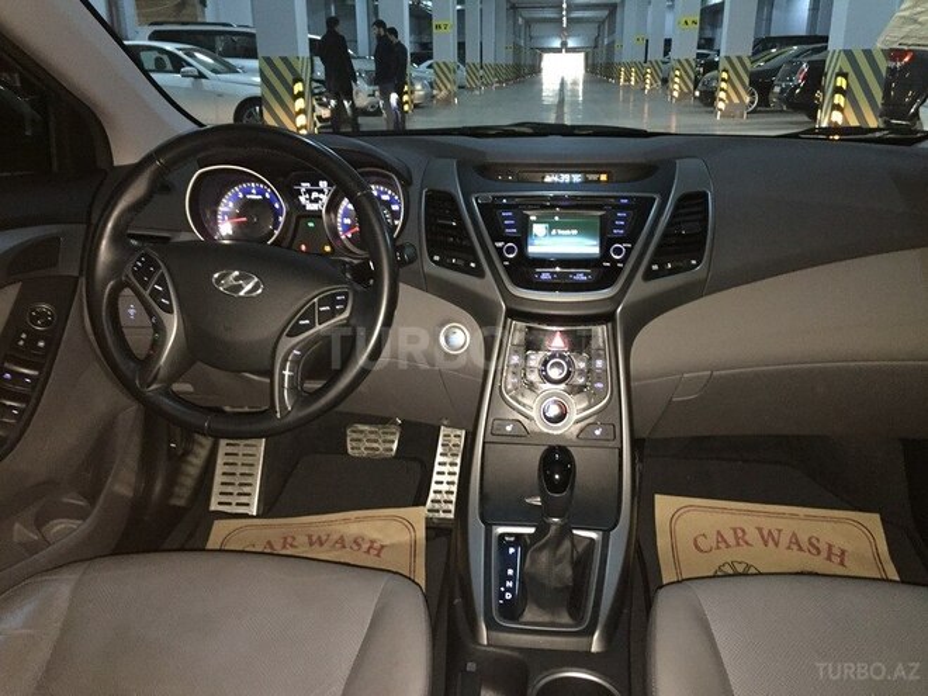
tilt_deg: -19.9
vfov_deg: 48.2
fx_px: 777
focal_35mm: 29
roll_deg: +1.9
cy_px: 348
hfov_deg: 61.7
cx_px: 464
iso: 320
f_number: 2.2
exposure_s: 1/17
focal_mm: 4.15
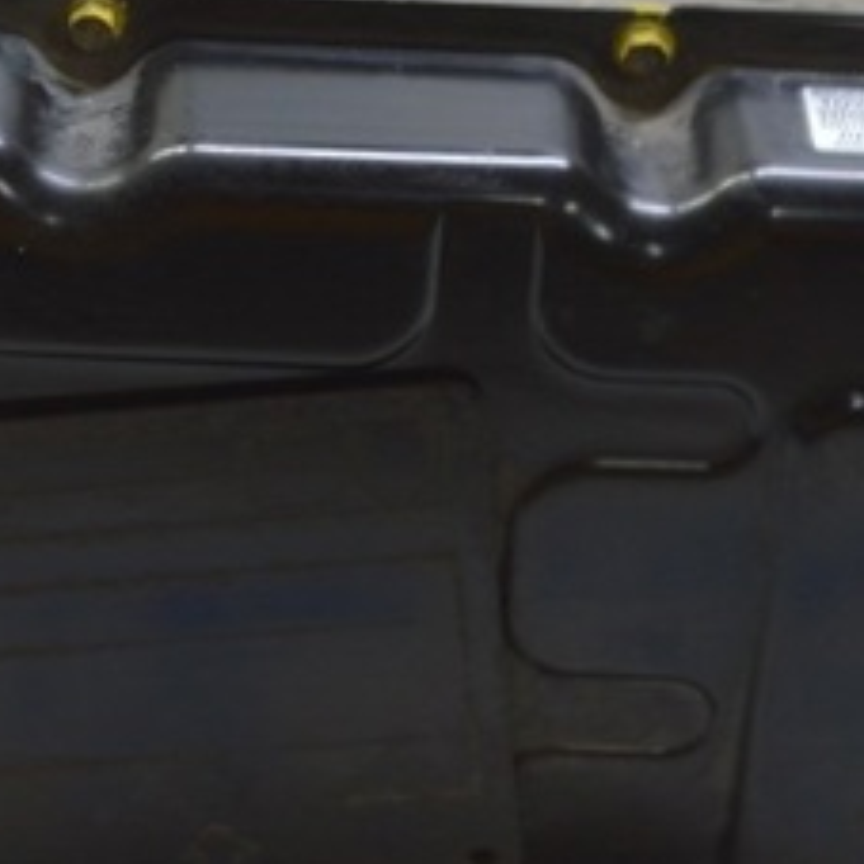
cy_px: 295
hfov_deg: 16.7
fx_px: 2942
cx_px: 270
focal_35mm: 104
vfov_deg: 16.7
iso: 400
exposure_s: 1/20
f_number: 5.6
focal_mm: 29
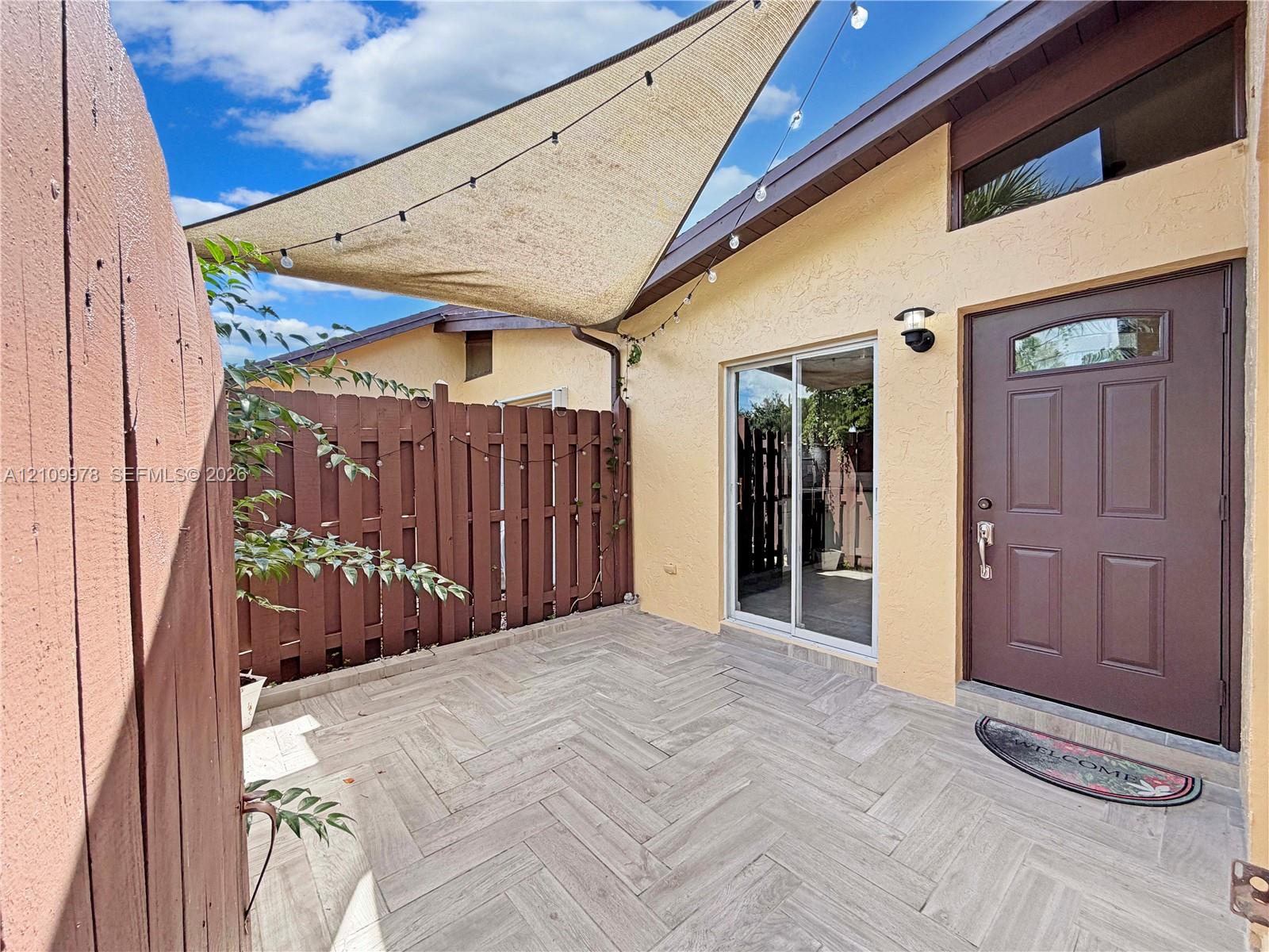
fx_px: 513
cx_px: 634
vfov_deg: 85.7
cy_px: 476
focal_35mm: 14
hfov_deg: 102.1
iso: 50
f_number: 2.2
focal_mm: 2.22
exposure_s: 1/502
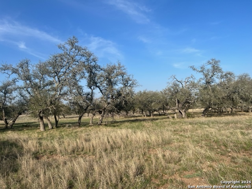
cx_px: 126
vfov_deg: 53.1
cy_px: 94
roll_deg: +3.0
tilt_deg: +2.8
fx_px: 189
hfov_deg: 67.3
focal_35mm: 26
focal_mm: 5.7
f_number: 1.5
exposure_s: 1/4115
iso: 50
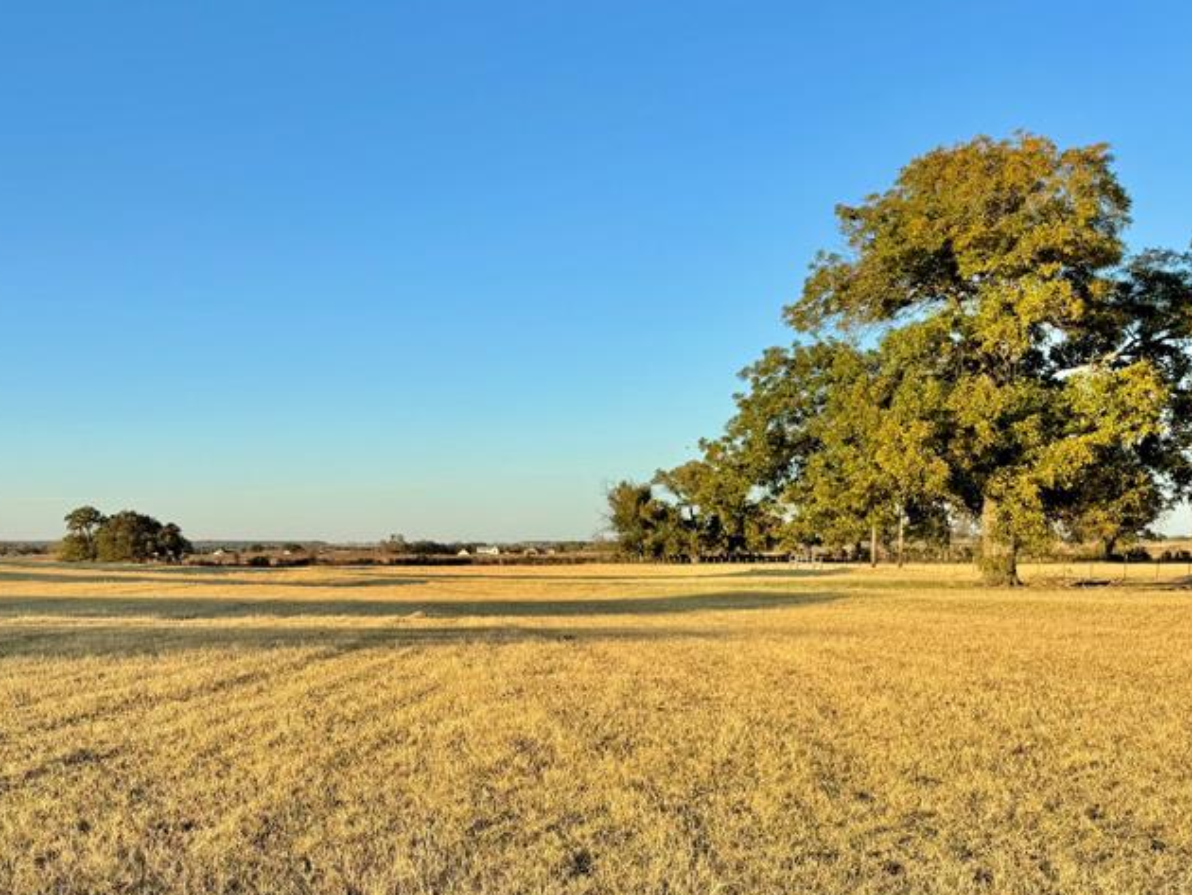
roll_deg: -0.4
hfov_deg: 45.5
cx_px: 244
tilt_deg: -3.5
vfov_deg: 36.3
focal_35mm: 39
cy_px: 619
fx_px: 1343
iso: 80
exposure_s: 1/2331
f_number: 1.78
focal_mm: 6.76
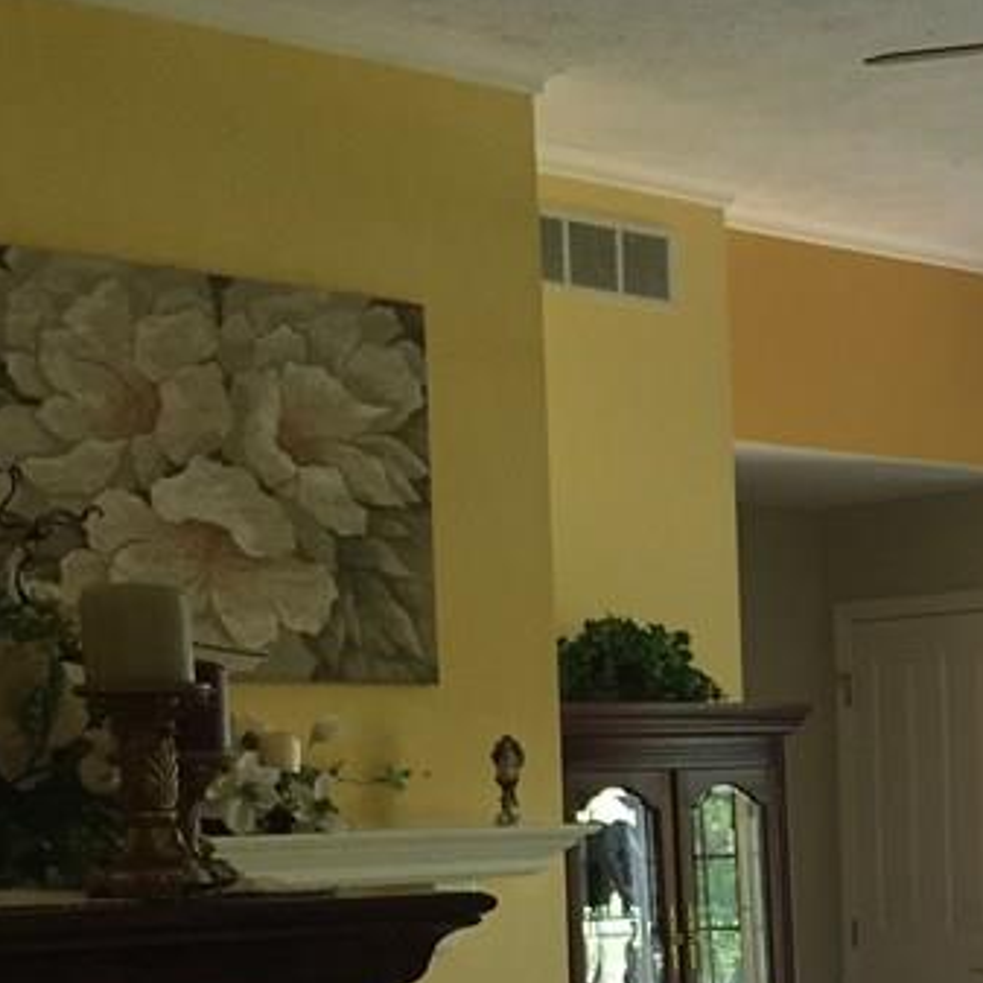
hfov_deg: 20.8
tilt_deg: -4.6
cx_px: 1155
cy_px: 968
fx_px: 2506
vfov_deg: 21.5
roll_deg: +1.6
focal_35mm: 78
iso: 50
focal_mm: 4.15
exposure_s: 1/30
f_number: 2.2
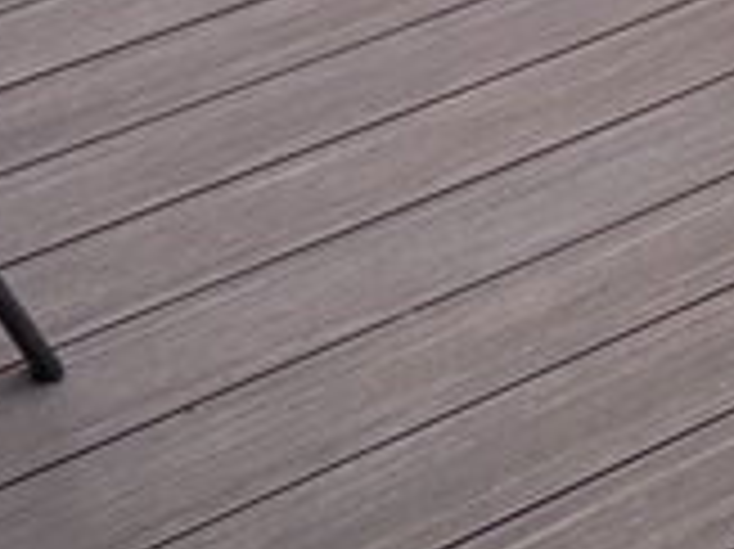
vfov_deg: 8.5
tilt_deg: -11.6
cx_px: 1801
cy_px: -990
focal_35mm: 151
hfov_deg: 10.9
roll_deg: +0.0
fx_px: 3199
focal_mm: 6.76
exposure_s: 1/92
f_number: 1.78
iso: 200
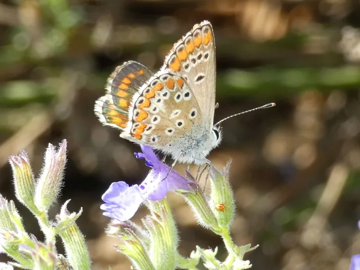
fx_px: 1529
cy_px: 135
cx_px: 180
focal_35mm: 147
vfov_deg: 10.1
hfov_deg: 13.4
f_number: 5.4
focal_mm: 26.3
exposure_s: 1/50
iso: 80
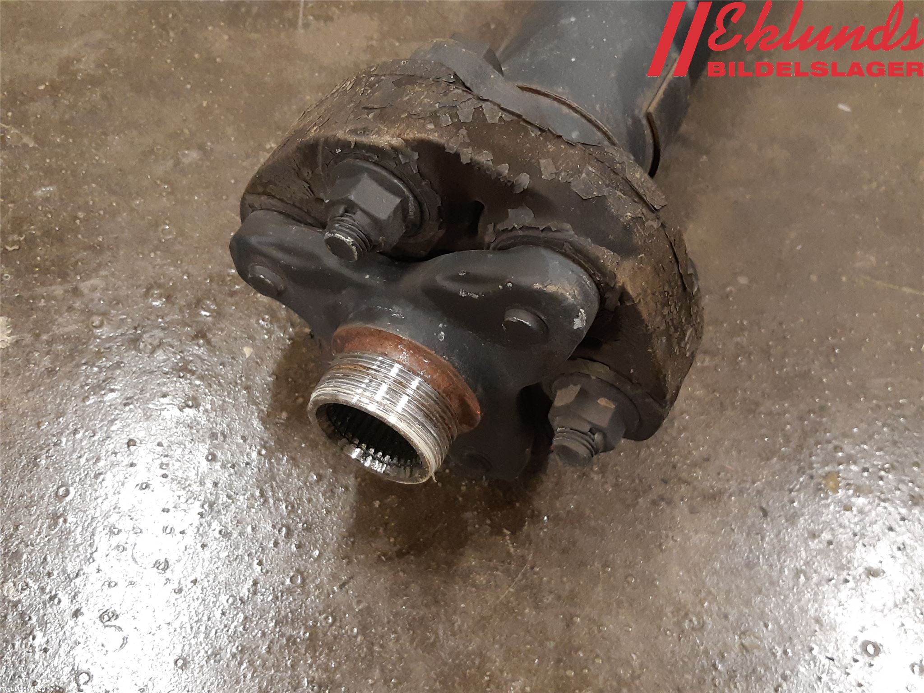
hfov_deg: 67.3
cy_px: 346
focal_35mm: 26
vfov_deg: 53.1
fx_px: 694
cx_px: 462
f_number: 1.7
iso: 250
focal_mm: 3.93
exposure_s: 1/50
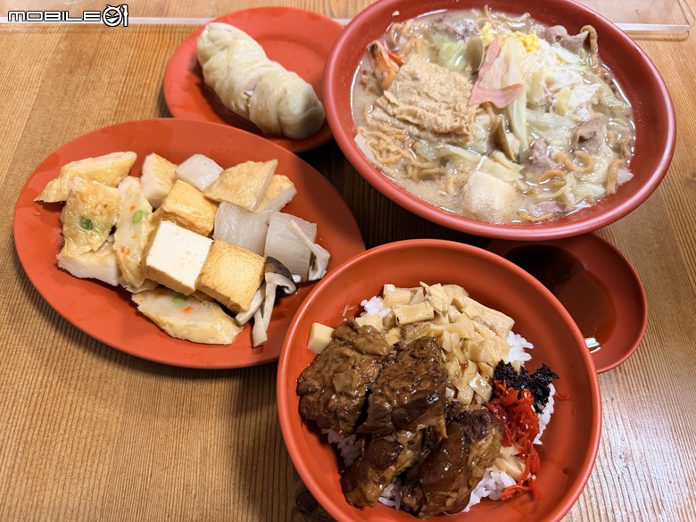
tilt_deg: -62.4
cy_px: 261
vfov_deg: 56.8
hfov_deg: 71.6
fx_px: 483
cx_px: 348
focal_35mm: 24
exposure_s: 1/60
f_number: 1.78
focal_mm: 6.76
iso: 400
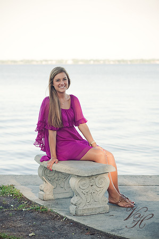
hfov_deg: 16.0
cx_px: 80
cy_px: 120
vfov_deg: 23.9
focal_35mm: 85
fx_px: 564
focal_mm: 85
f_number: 4
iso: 250
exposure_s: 1/500
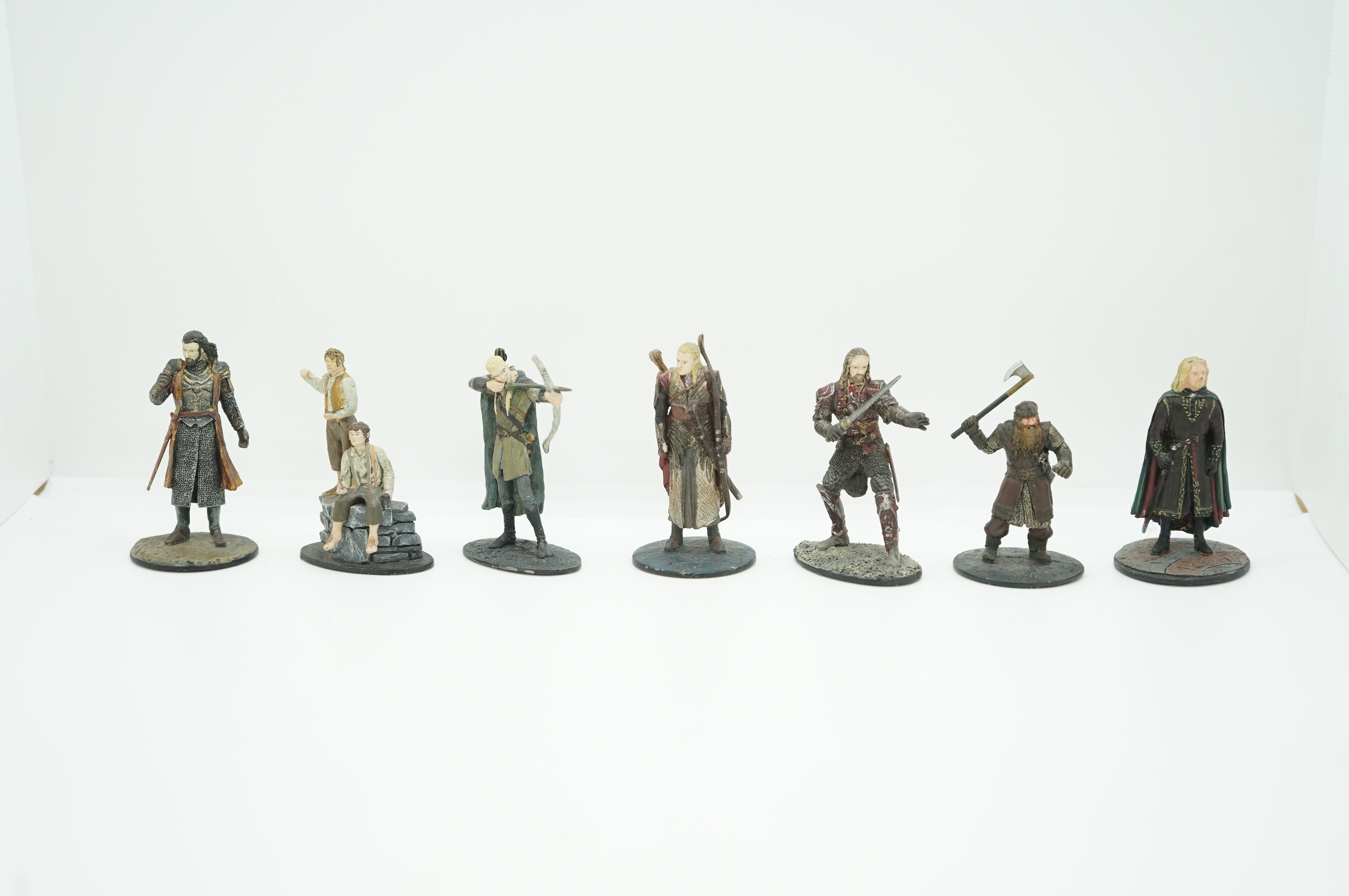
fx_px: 1722
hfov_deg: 42.8
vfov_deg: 29.2
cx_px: 674
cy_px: 448
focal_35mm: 46
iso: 1600
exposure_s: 1/250
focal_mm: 46
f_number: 5
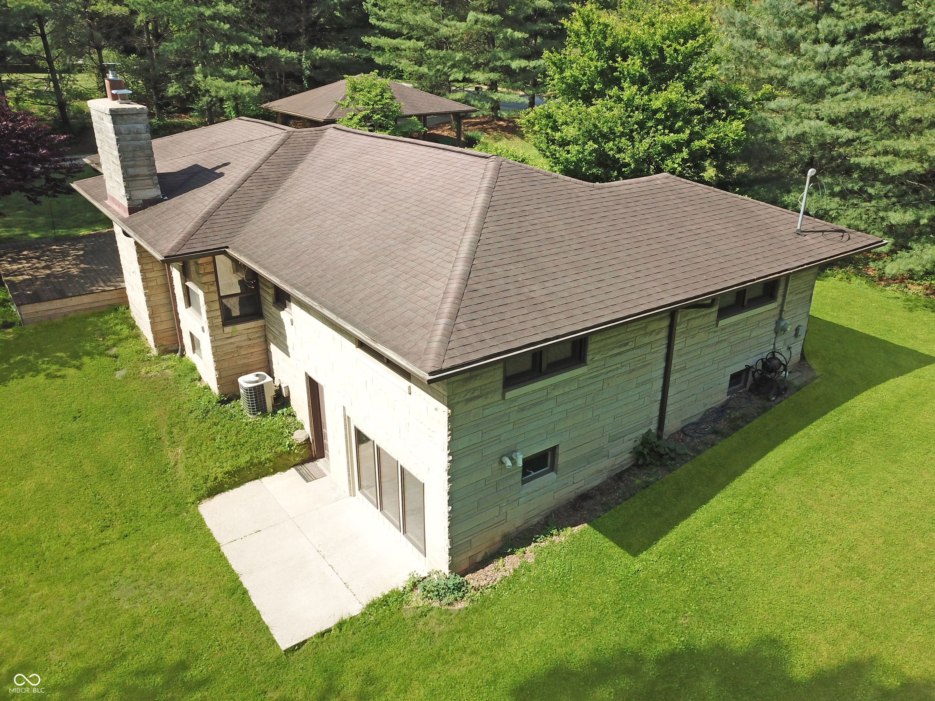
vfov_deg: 53.1
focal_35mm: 26
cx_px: 468
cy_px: 350
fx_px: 702
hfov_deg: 67.3
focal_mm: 4.73
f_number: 2.2
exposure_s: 1/100
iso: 200
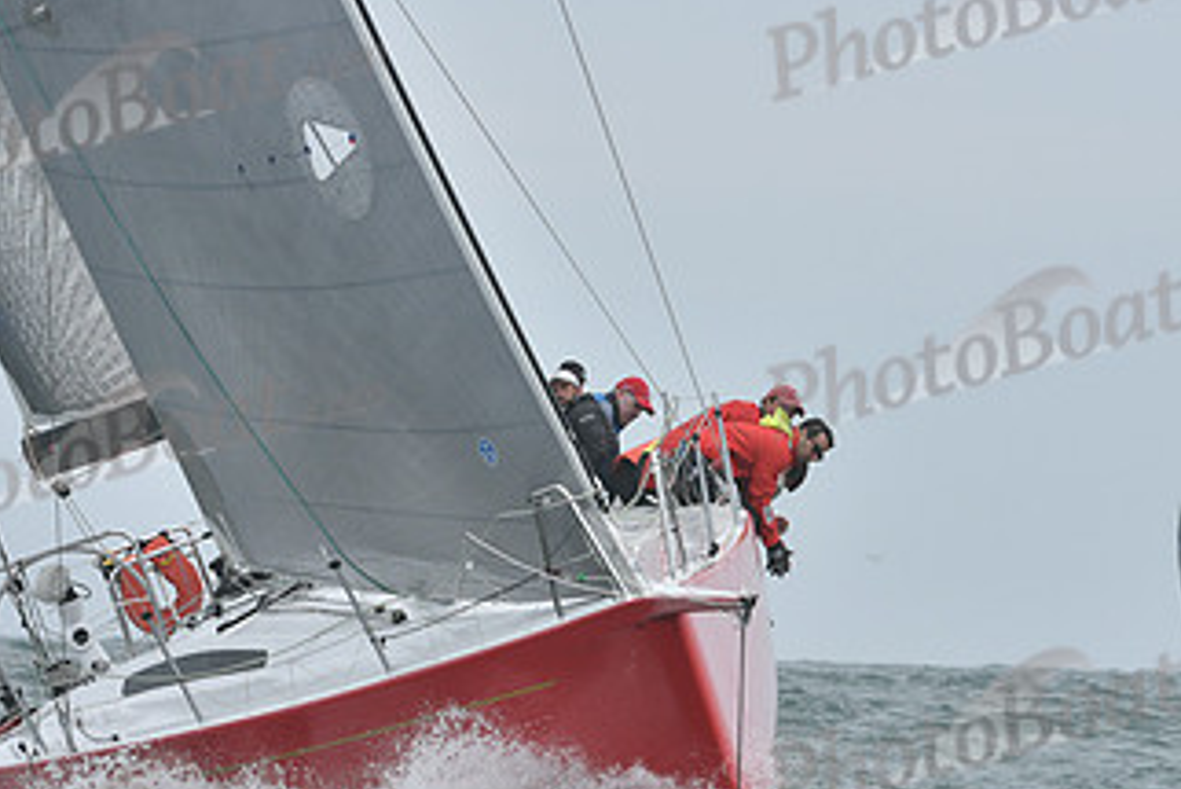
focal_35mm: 360
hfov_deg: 5.7
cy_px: 585
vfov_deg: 3.8
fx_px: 11815
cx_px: 579
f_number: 7.1
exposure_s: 1/1000
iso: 320
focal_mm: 200
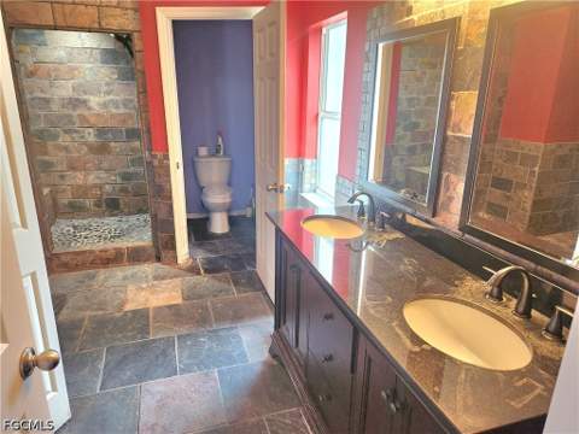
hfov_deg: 73.9
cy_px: 217
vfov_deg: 58.9
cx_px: 290
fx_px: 385
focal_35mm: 23
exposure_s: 1/120
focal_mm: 5.4
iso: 400
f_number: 1.8
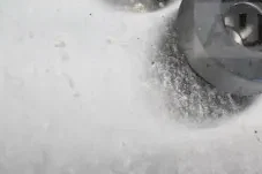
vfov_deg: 12.7
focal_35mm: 105
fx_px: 764
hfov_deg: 18.4
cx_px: 323
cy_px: -34
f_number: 4.5
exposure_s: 1/80
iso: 6400
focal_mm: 26
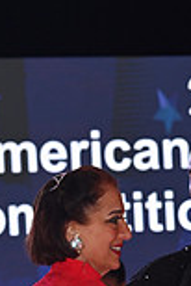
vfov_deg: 6.9
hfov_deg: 4.7
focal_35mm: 293
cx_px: 112
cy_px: 507
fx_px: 2326
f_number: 9
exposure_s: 1/320
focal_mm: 78
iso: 800
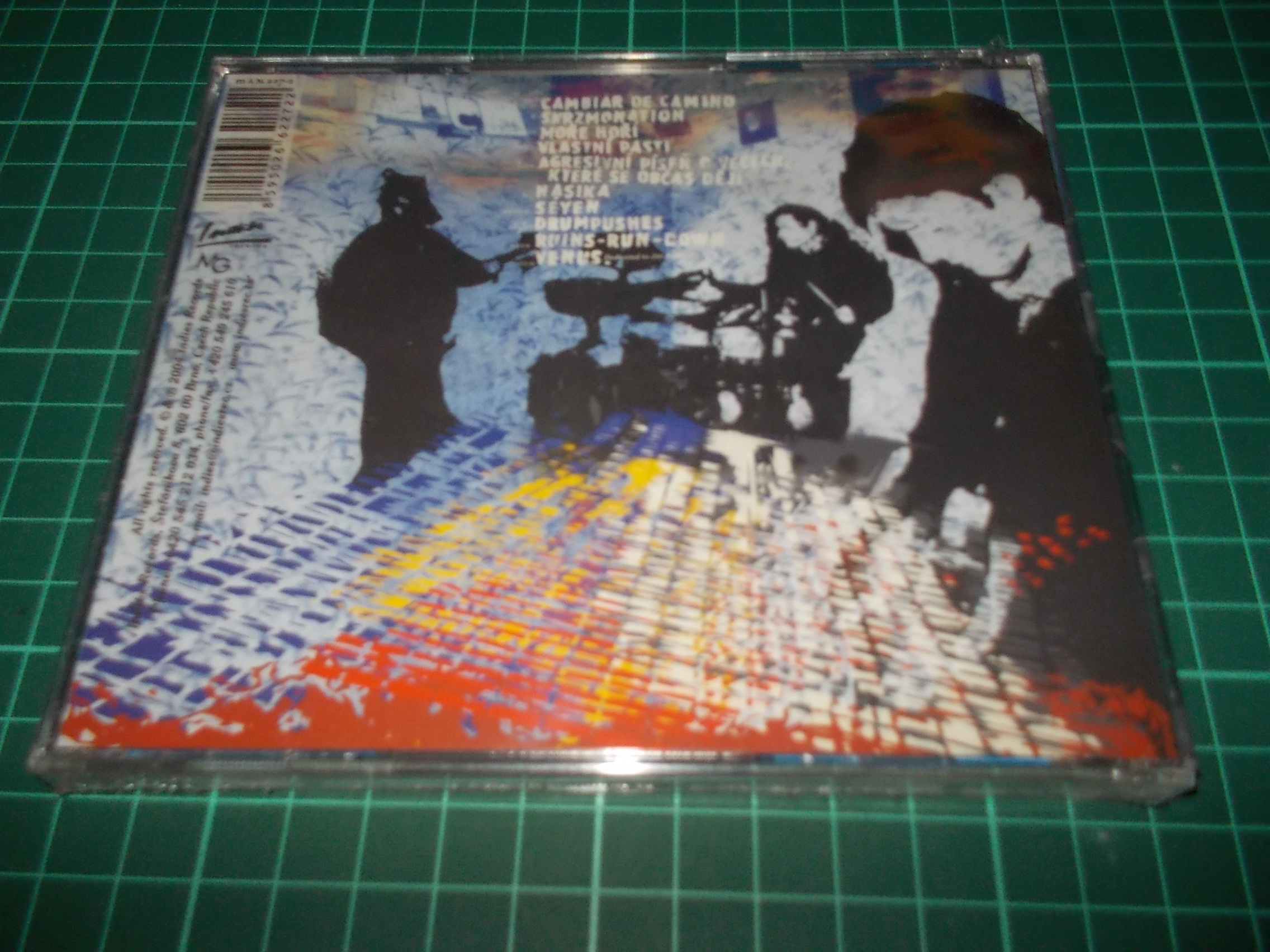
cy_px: 476
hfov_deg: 61.7
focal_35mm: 29
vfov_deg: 48.2
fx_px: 1064
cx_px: 635
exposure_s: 1/30
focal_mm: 4.1
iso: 200
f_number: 3.3
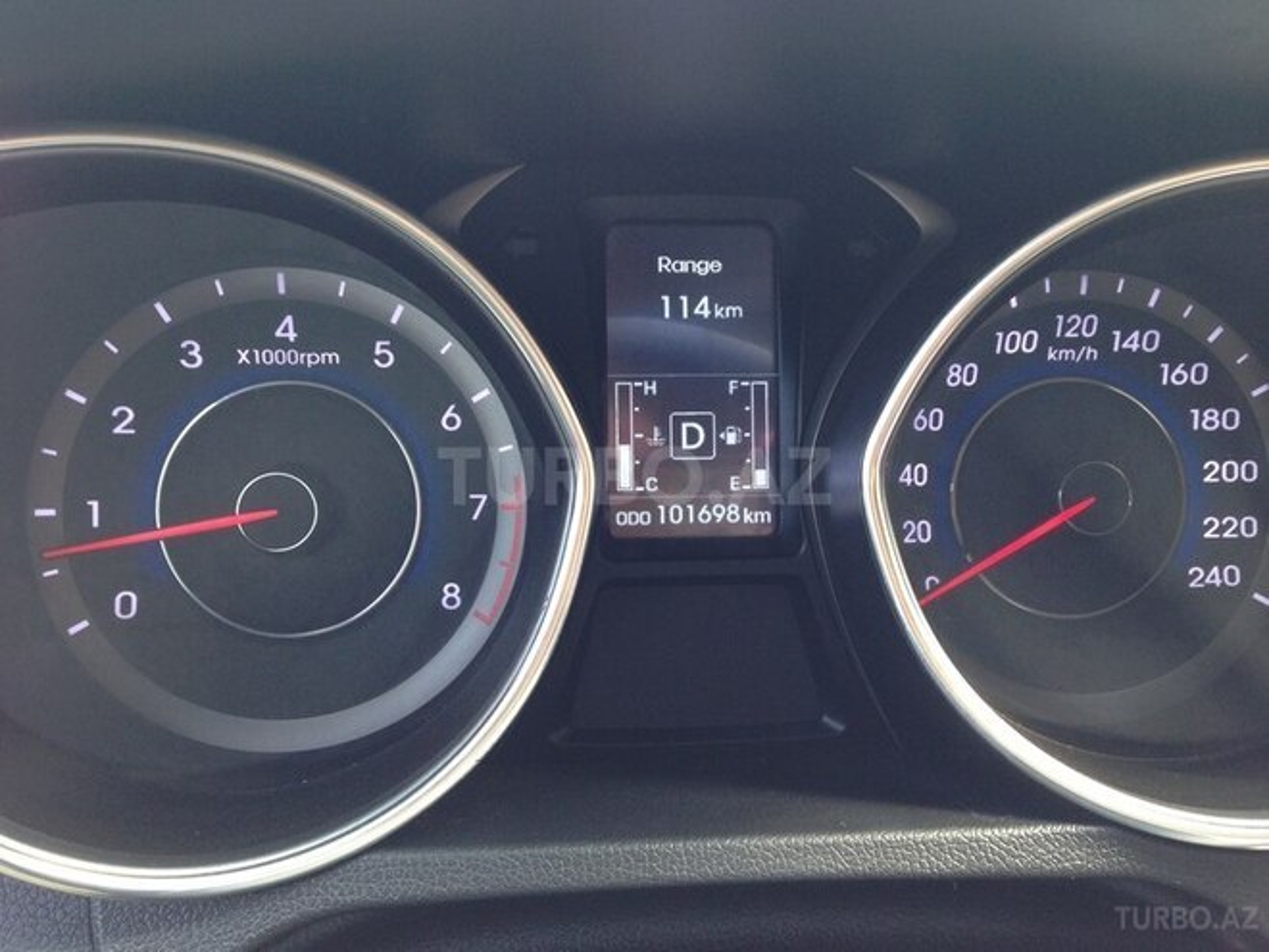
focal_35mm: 33
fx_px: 1210
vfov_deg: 42.9
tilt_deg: -19.6
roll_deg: -0.3
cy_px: 476
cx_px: 634
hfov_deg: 55.4
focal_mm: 4.12
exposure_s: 1/40
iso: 64
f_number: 2.4
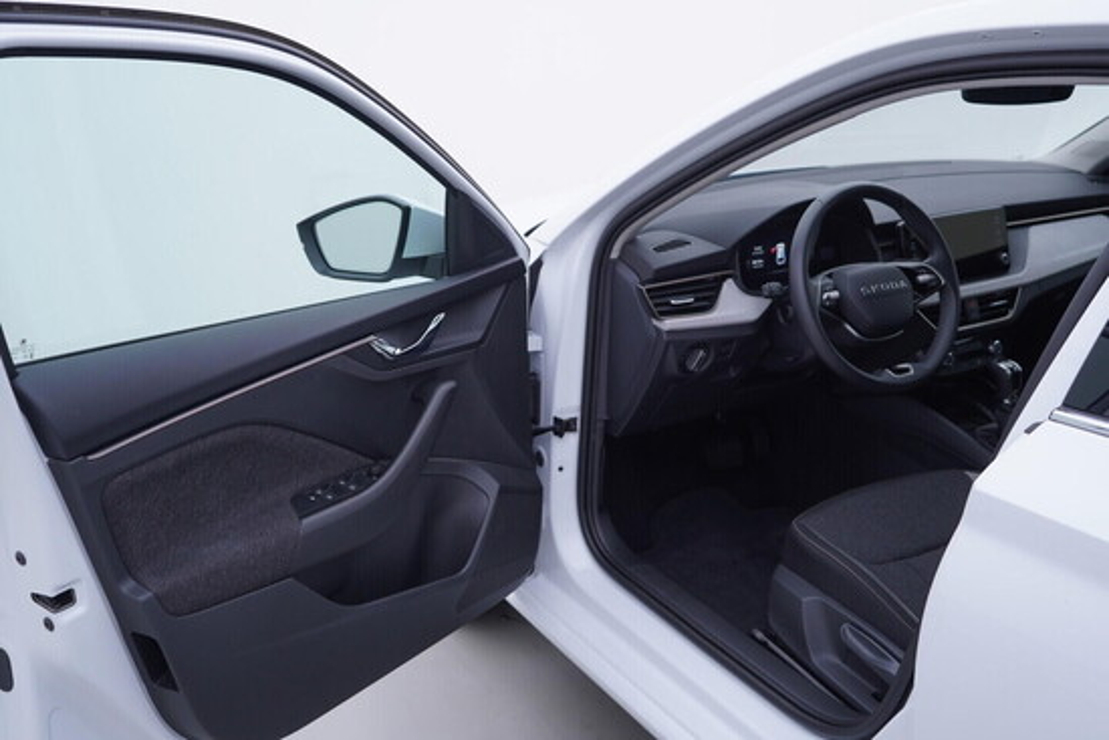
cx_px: 554
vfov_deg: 36.9
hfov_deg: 53.1
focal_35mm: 36
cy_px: 370
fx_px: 1109
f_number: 3.5
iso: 125
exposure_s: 1/60
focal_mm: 24
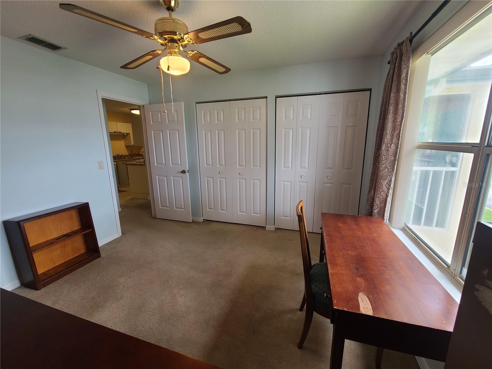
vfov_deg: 89.9
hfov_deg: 106.2
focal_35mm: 13
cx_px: 246
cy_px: 184
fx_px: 185
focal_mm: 2.2
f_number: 2.2
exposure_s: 1/60
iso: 64
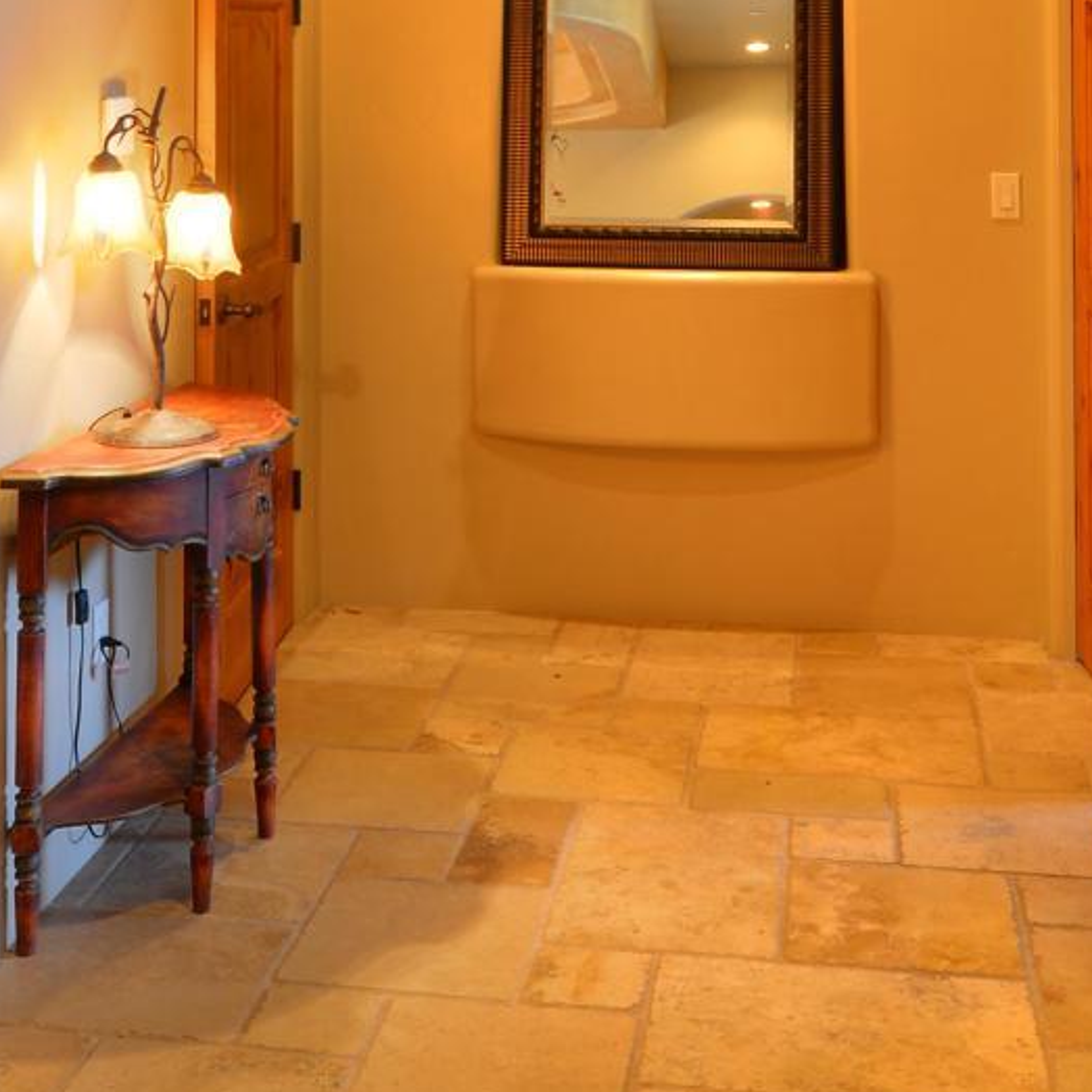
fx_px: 1856
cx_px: 506
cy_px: 0
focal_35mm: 52
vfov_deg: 30.5
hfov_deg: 32.8
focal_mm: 16
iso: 100
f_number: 11
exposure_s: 1.3
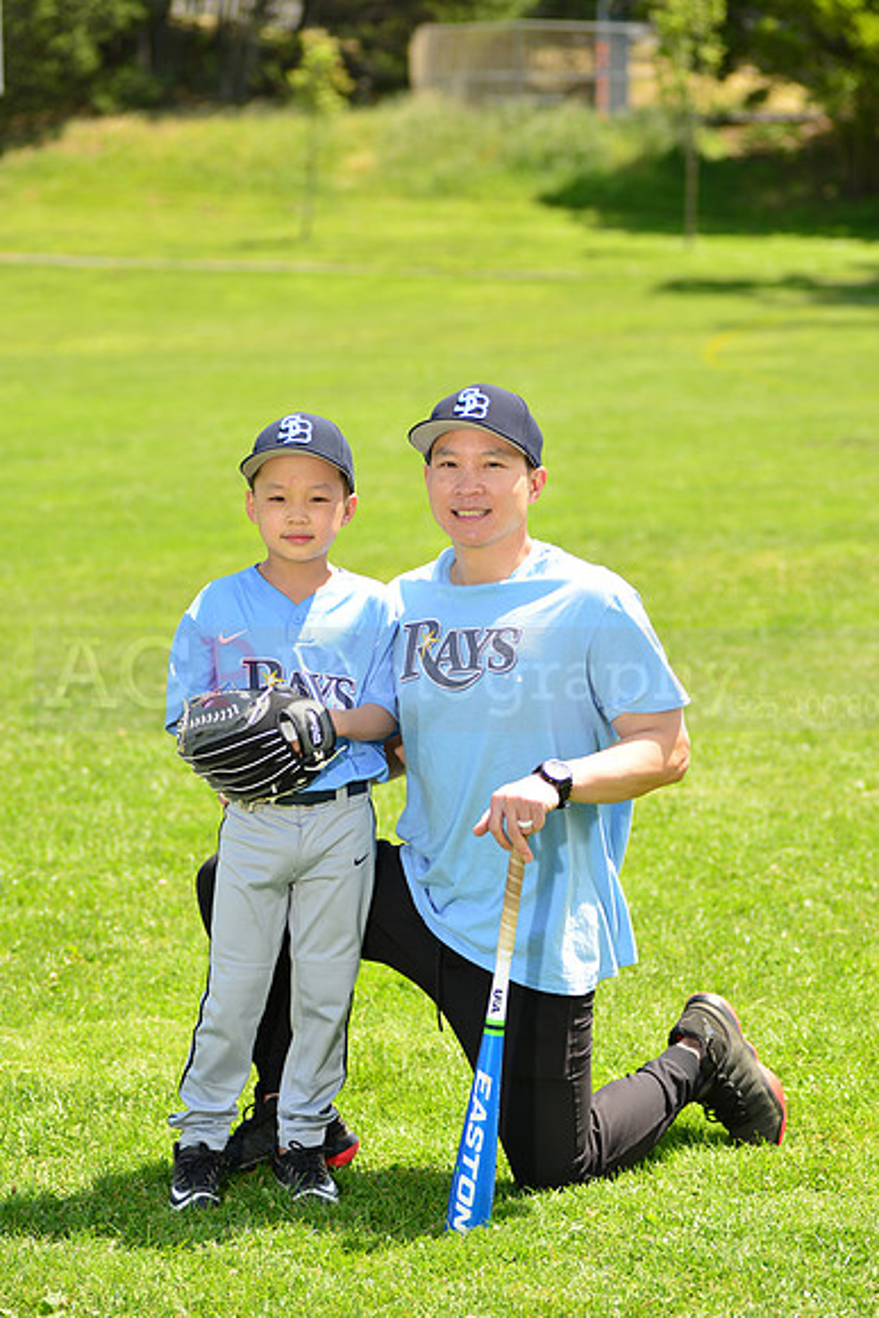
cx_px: 440
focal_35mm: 116
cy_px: 659
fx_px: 4246
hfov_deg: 11.8
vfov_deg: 17.6
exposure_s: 1/250
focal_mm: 116
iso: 100
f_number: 5
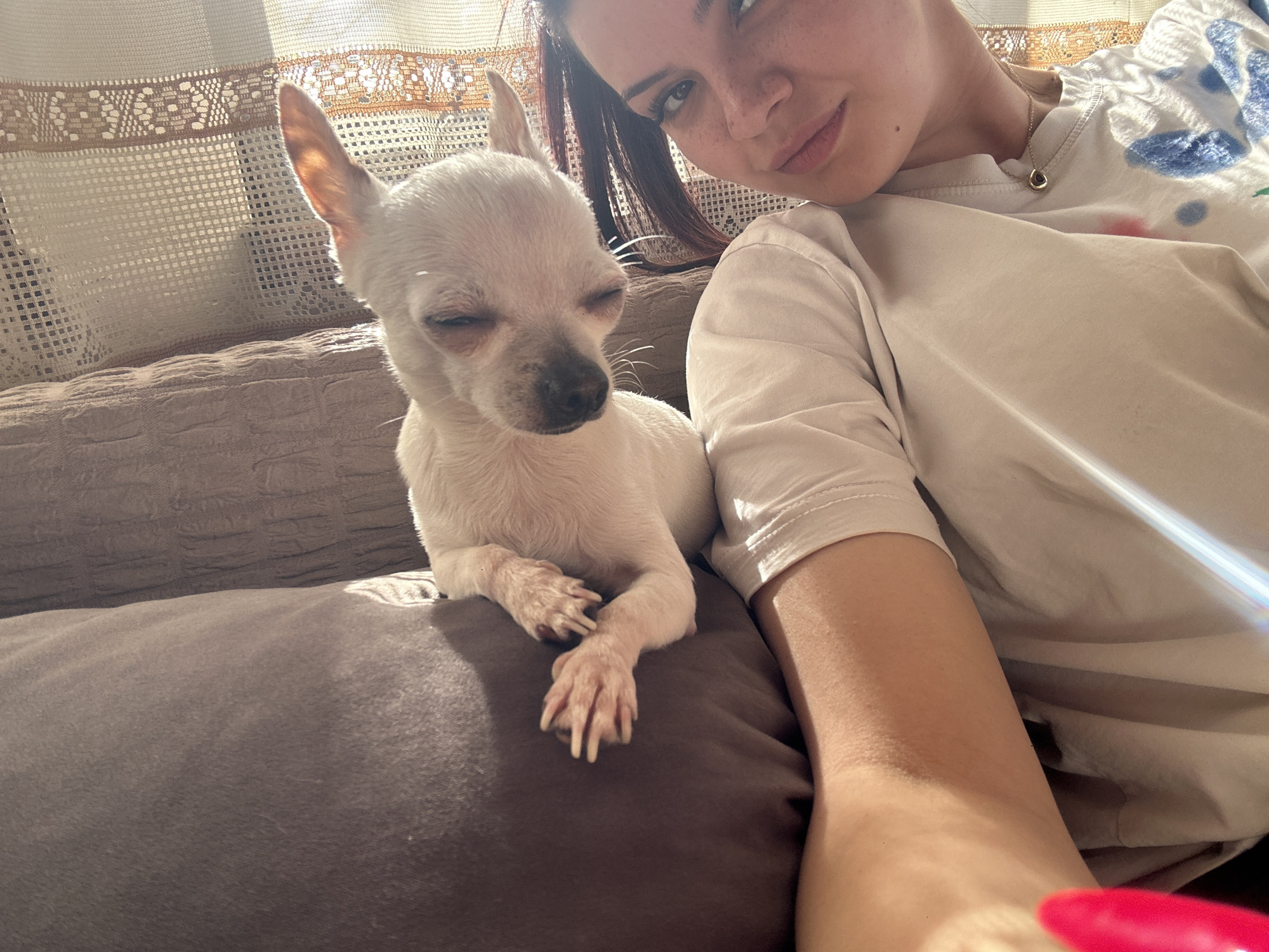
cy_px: 476
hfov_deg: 73.9
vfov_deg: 58.9
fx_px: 843
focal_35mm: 23
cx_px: 634
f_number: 1.9
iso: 32
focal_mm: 2.69
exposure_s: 1/164
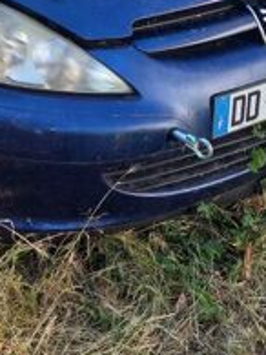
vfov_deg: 22.6
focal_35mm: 82
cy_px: -27
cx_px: -11
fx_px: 841
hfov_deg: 17.5
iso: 50
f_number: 1.8
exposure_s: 1/165
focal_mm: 4.65
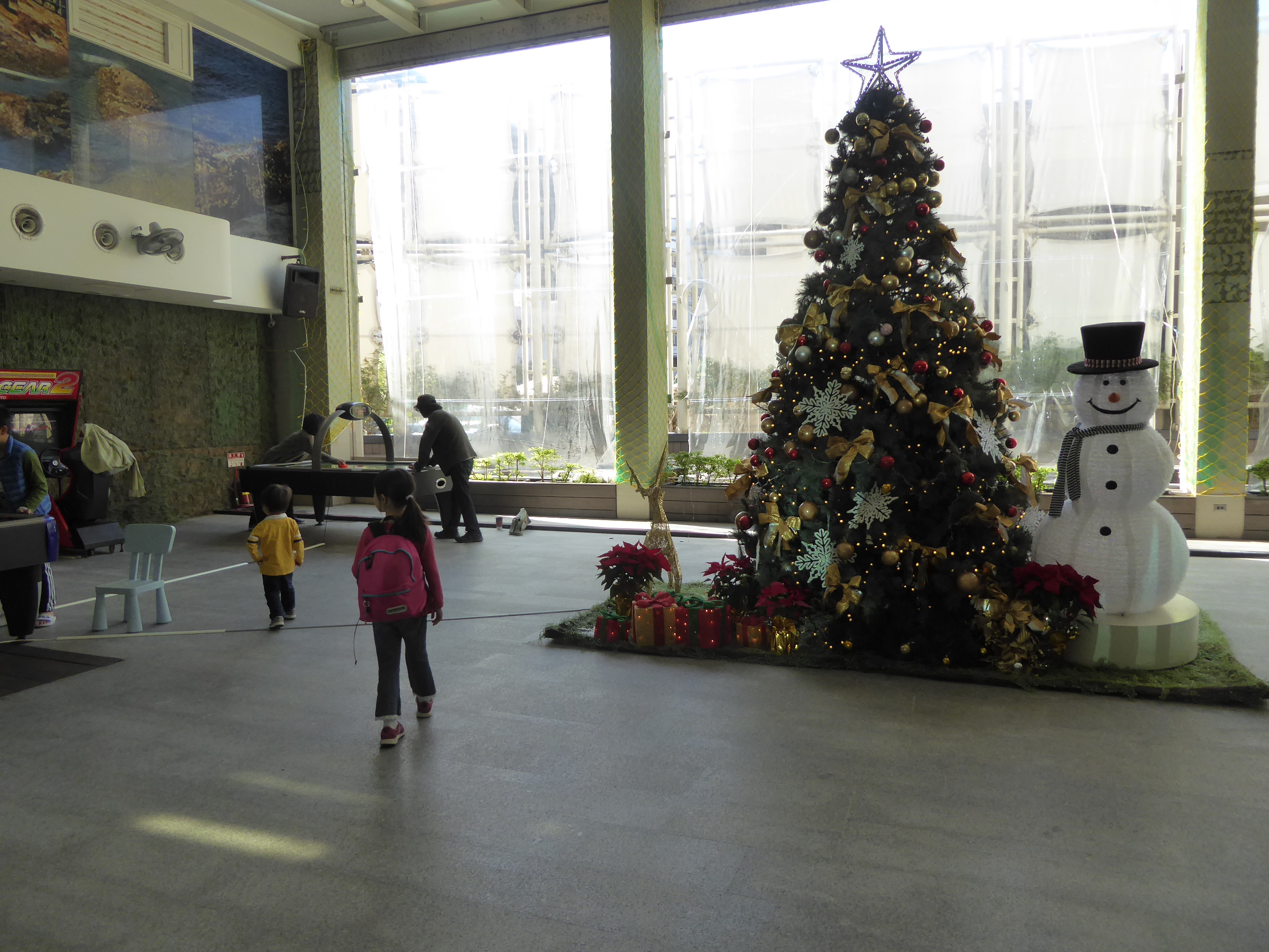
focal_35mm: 25
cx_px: 634
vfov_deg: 54.9
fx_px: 916
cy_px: 476
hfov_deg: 69.4
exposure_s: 1/200
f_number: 3.3
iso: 160
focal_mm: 4.3
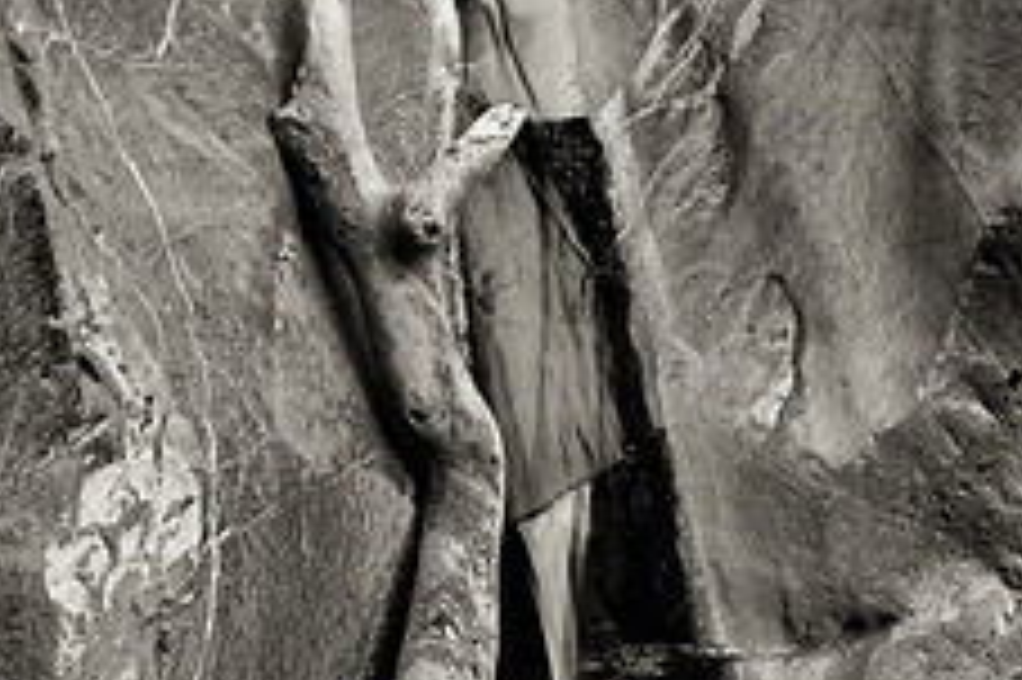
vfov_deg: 19.3
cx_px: 923
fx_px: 1957
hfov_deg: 28.1
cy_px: 642
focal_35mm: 69
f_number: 19
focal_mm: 18
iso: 100
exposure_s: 1.5
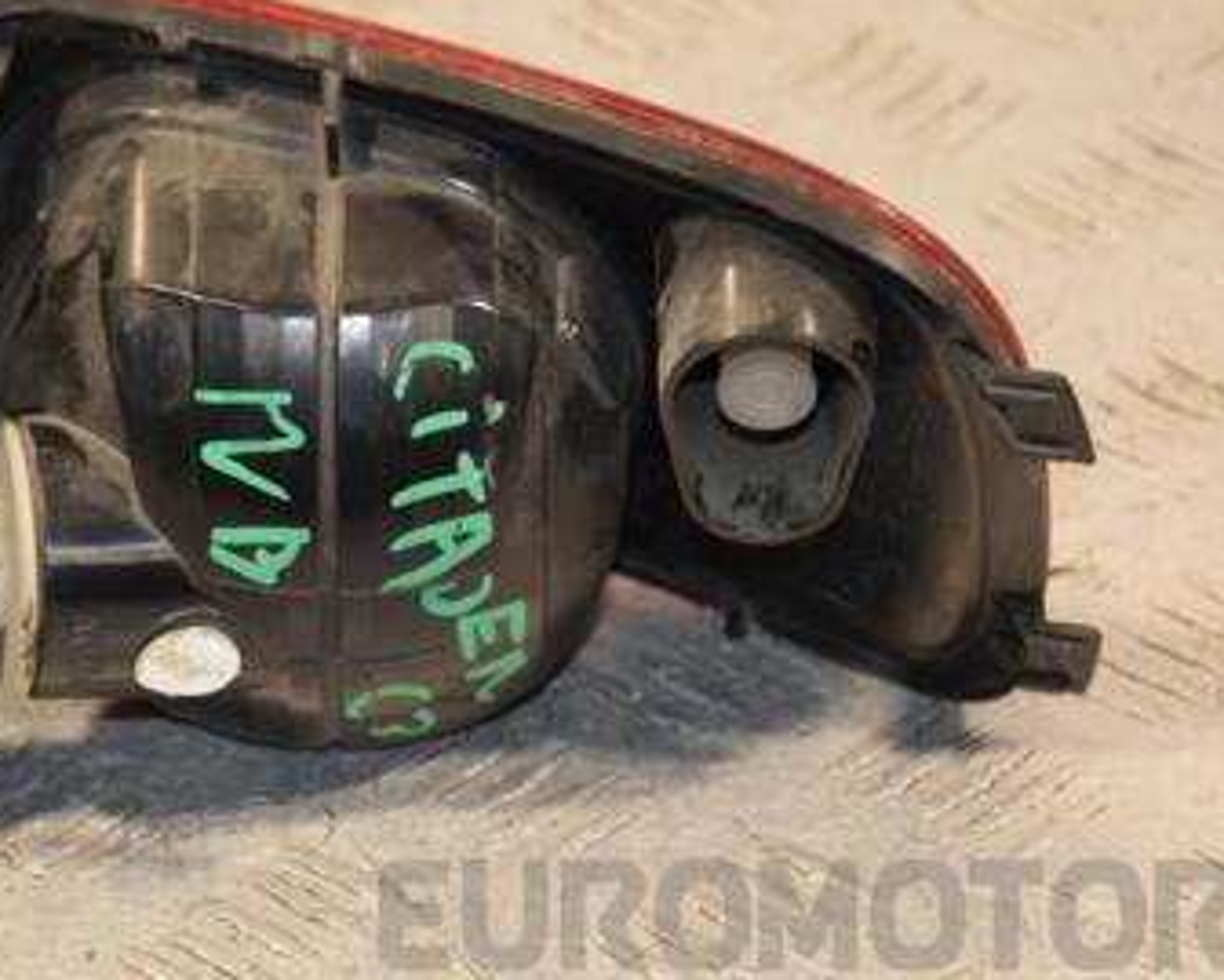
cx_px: 310
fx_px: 7749
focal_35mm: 214
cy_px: 430
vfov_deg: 7.2
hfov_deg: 9.0
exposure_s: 1/125
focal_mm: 85
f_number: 5.6
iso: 800
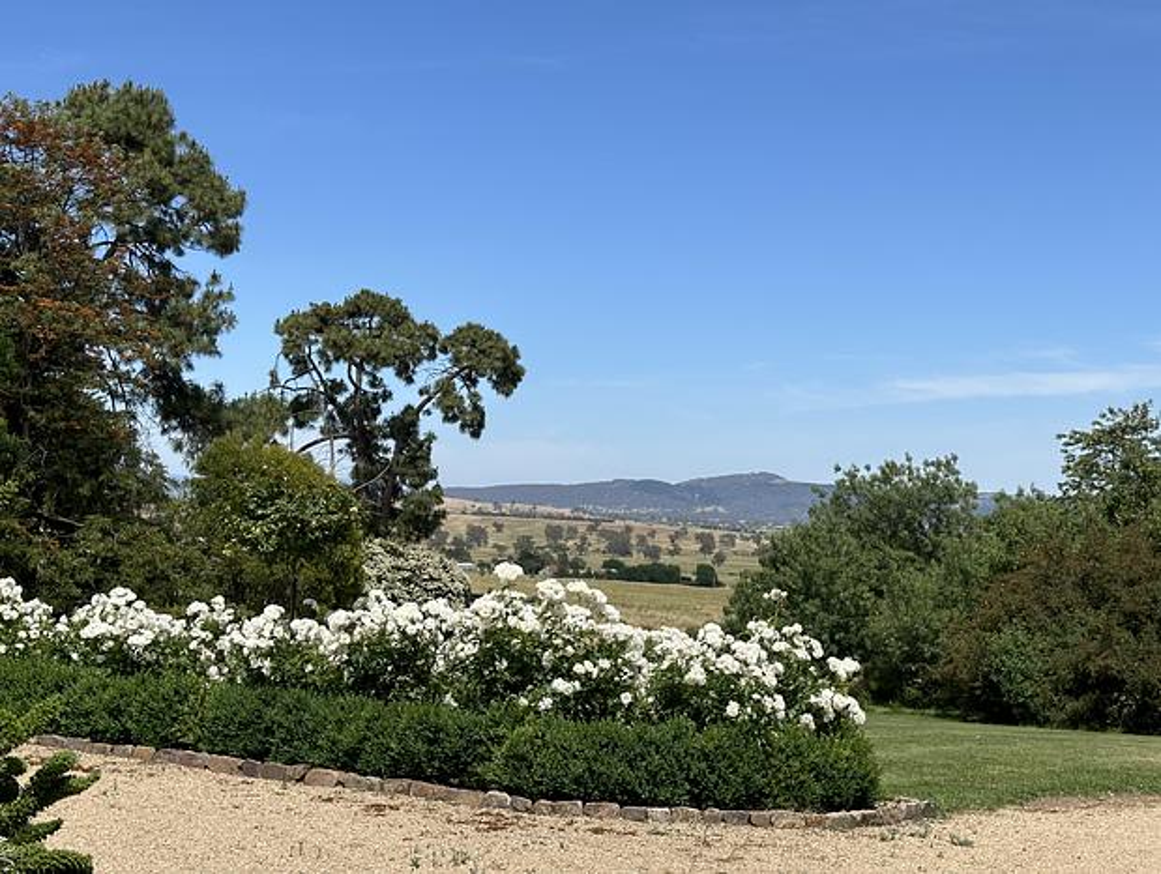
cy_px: 437
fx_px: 1612
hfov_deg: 39.6
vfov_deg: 30.3
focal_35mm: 48
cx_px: 580
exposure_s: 1/5263
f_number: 1.78
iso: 64
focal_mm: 6.86
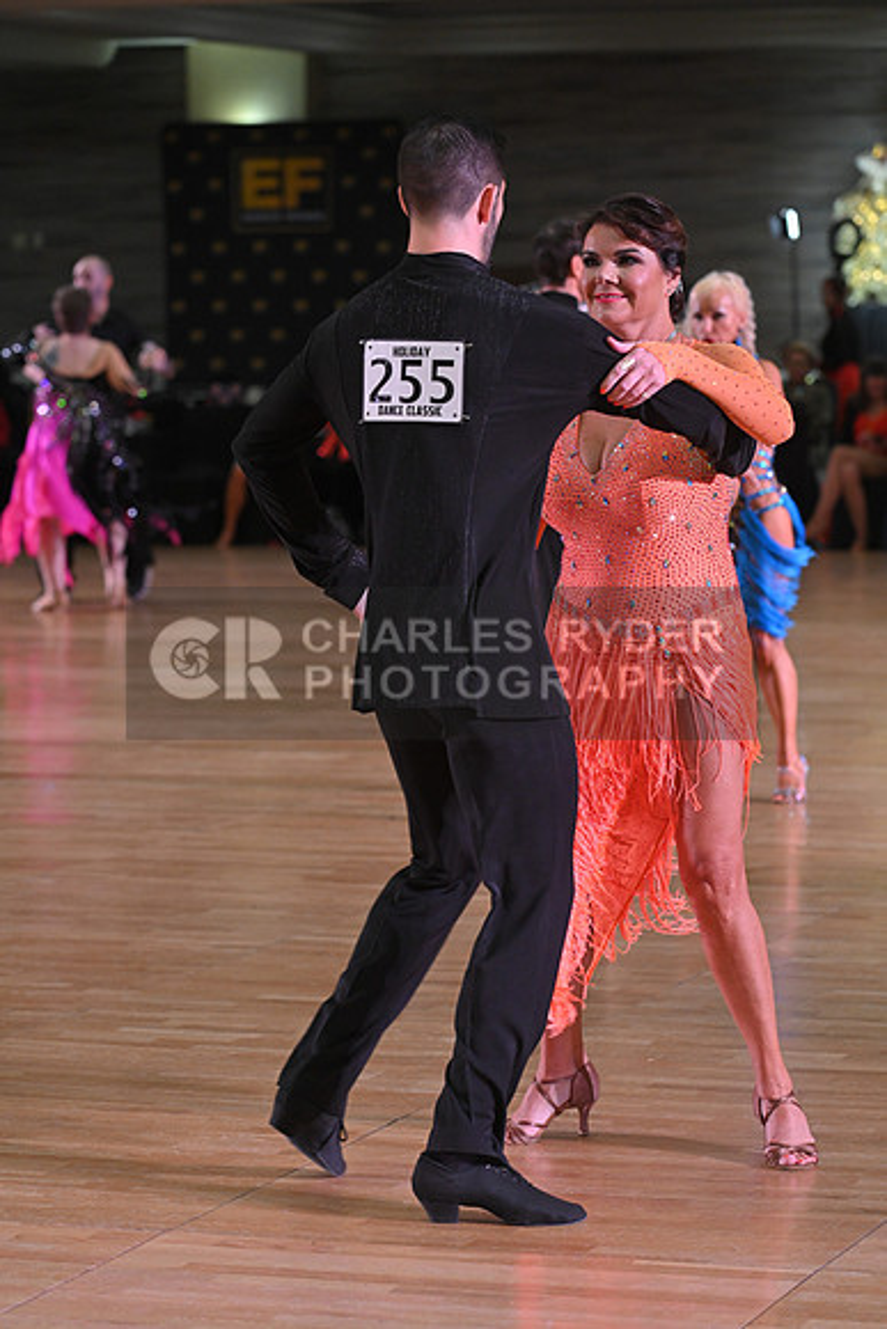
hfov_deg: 11.2
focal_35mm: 122
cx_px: 444
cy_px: 664
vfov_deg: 16.8
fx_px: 4506
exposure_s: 1/320
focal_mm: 122
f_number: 5
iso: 2000
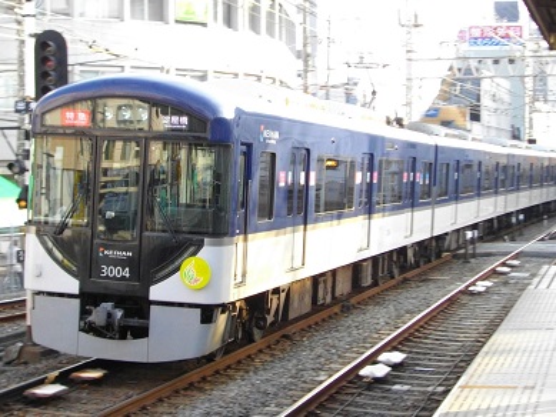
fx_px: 643
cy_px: 208
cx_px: 278
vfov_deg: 36.0
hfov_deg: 46.8
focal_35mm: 40
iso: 129
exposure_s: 1/125
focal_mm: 7.1
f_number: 3.2
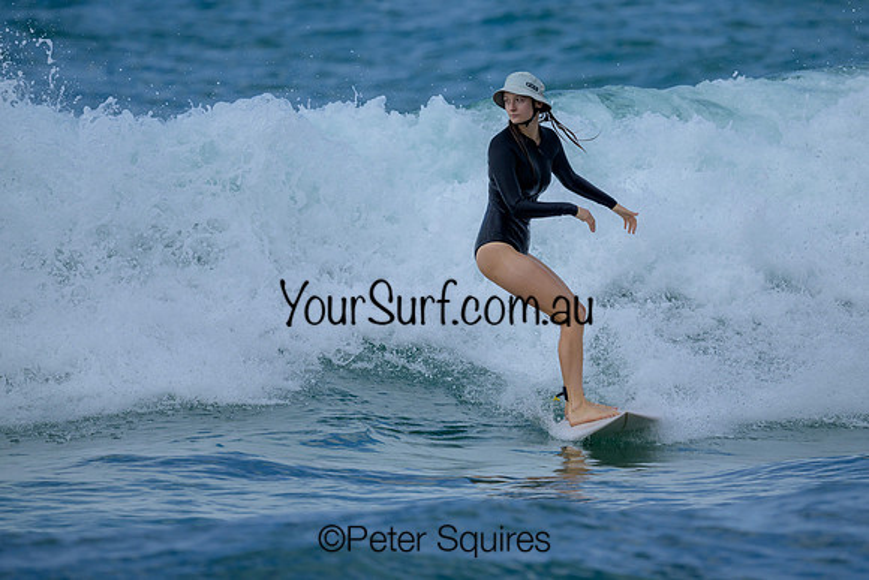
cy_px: 242
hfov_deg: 2.1
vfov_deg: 1.4
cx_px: 500
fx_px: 23297
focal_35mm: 965
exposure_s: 1/2000
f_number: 6.3
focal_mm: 800
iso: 200
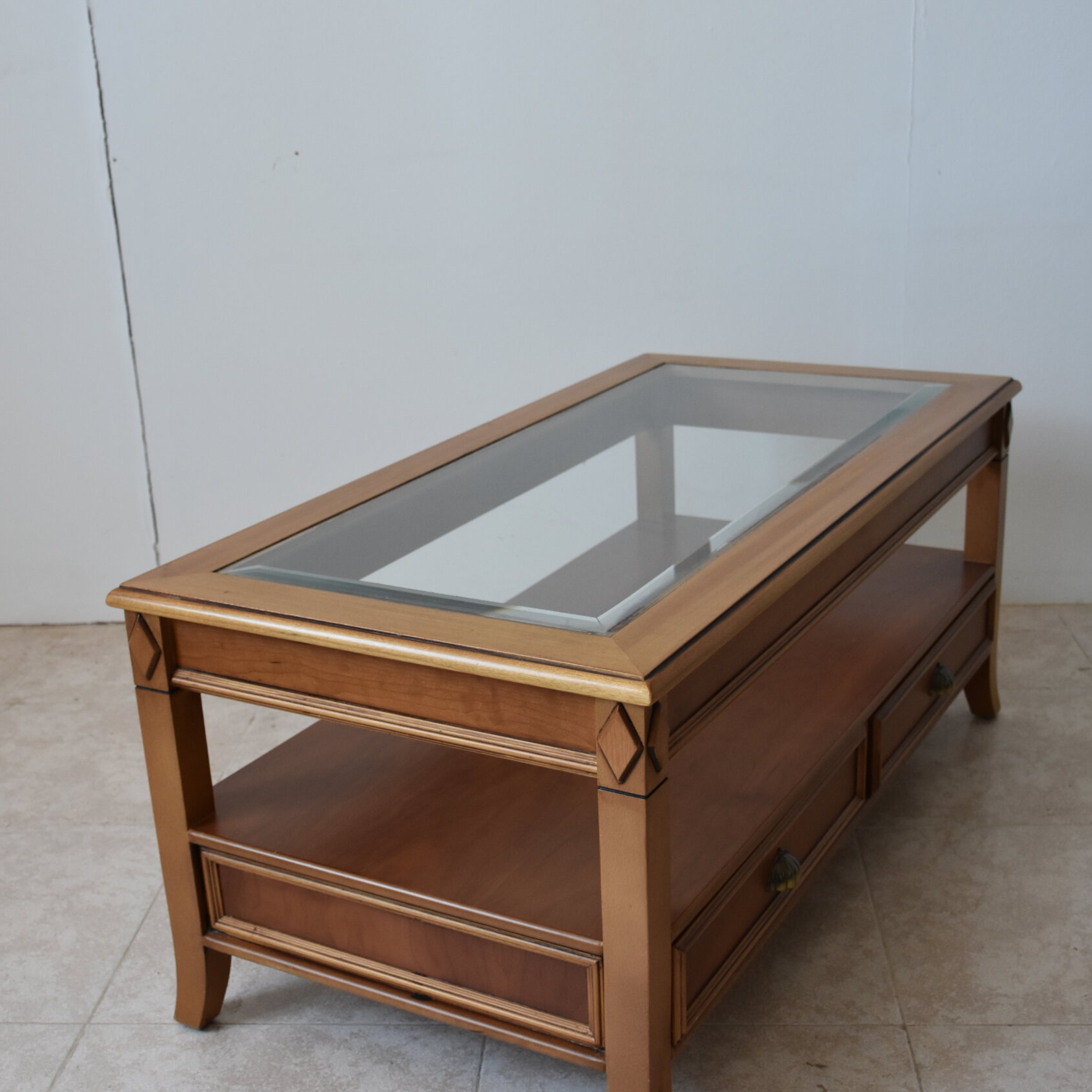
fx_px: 1593
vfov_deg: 37.8
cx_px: 543
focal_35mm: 45
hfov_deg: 37.8
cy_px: 612
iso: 800
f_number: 4.5
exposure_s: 1/80
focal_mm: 23
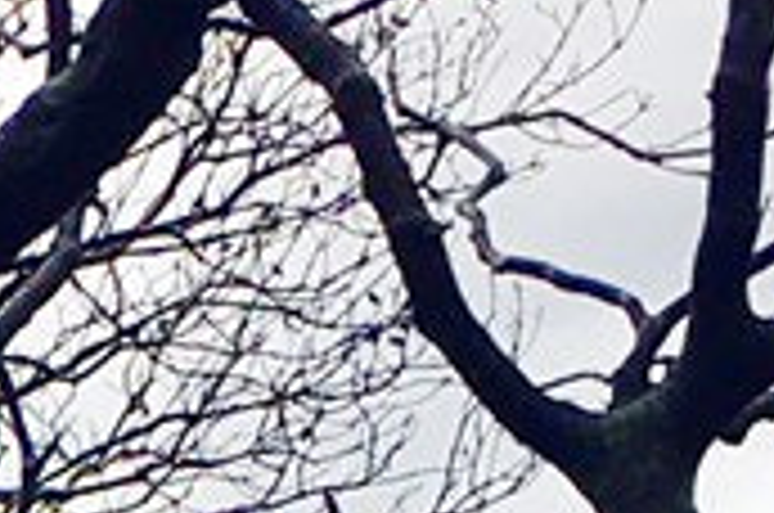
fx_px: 6030
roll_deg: +5.1
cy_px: 1746
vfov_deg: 4.6
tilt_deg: +0.8
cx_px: -922
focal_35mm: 281
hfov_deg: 7.0
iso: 25
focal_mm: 4.15
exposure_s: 1/326
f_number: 2.2
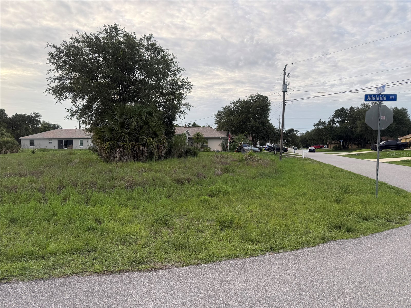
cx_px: 206
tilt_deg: +1.0
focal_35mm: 24
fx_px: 285
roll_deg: -0.6
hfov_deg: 71.6
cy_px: 154
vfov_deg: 56.8
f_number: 1.78
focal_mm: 6.76
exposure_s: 1/742
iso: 80
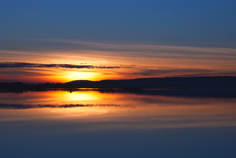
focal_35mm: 105
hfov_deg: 19.4
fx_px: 689
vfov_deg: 13.1
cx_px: 118
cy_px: 79
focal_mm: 70
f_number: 11
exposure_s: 1/160
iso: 100
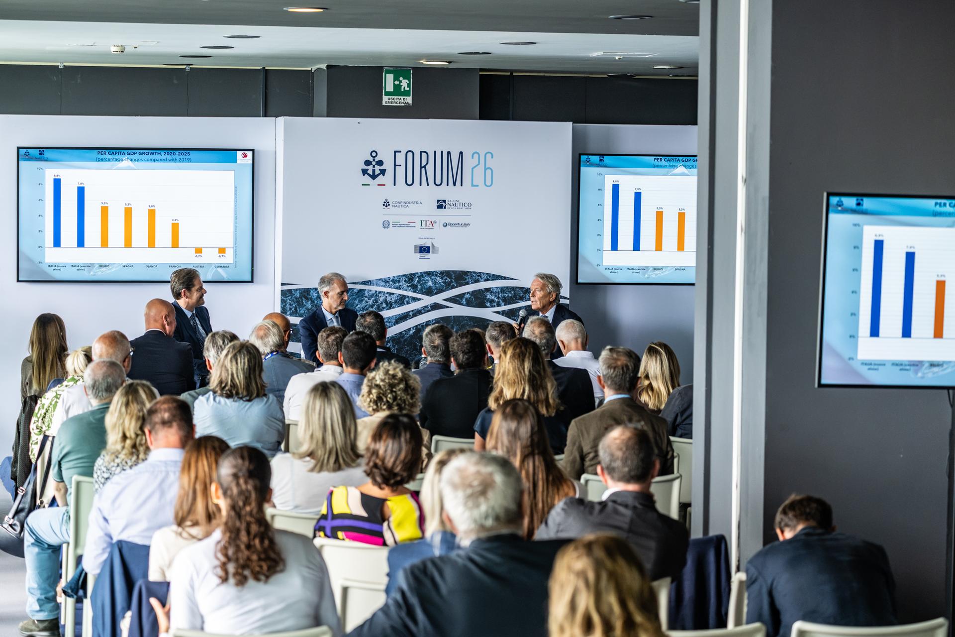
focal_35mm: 104
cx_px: 464
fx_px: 2757
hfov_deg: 19.7
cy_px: 313
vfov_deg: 13.2
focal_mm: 100
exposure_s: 1/250
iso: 1100
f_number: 4.5
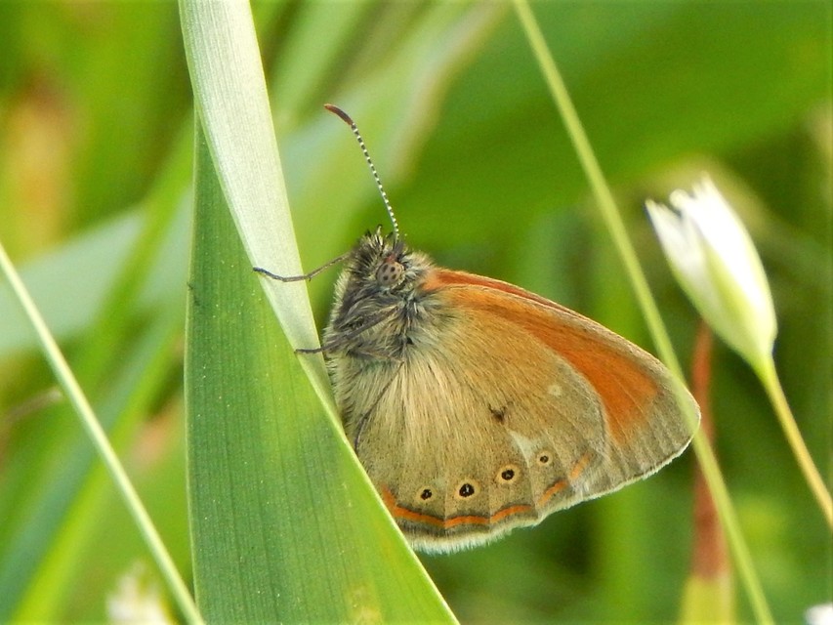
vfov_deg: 5.9
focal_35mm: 250
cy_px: 312
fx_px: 6017
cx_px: 416
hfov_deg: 7.9
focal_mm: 44.9
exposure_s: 1/250
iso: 320
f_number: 5.6
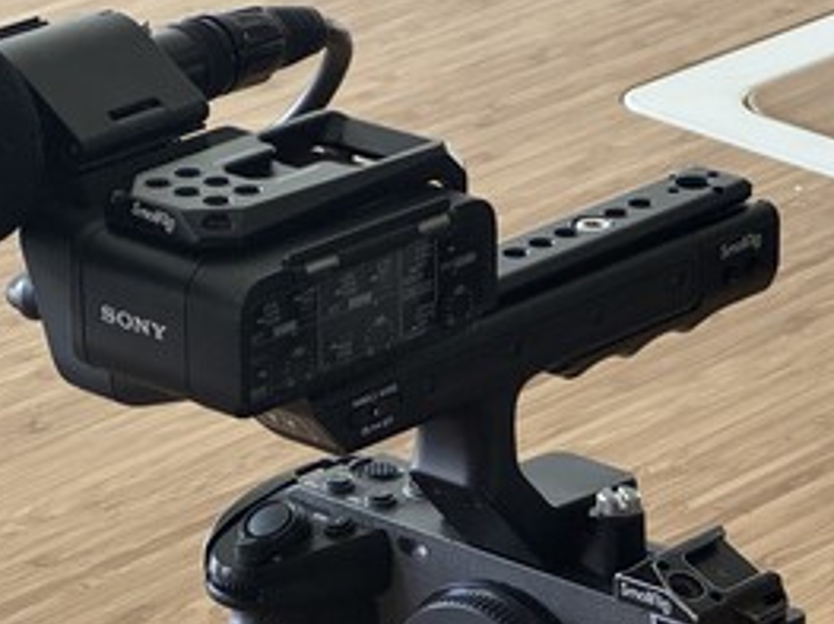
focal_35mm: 172
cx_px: 300
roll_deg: -1.4
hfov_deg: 11.5
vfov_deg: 8.6
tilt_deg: -27.1
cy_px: 576
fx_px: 4142
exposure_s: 1/60
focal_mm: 9
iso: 320
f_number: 2.8
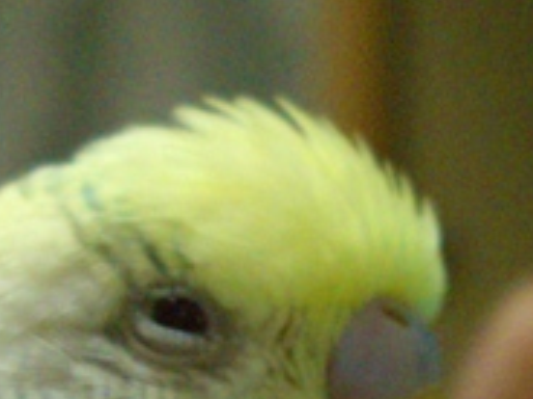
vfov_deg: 11.1
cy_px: 408
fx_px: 2032
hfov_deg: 14.8
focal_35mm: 132
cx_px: 429
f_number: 2.8
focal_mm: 7.9
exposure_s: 1/60
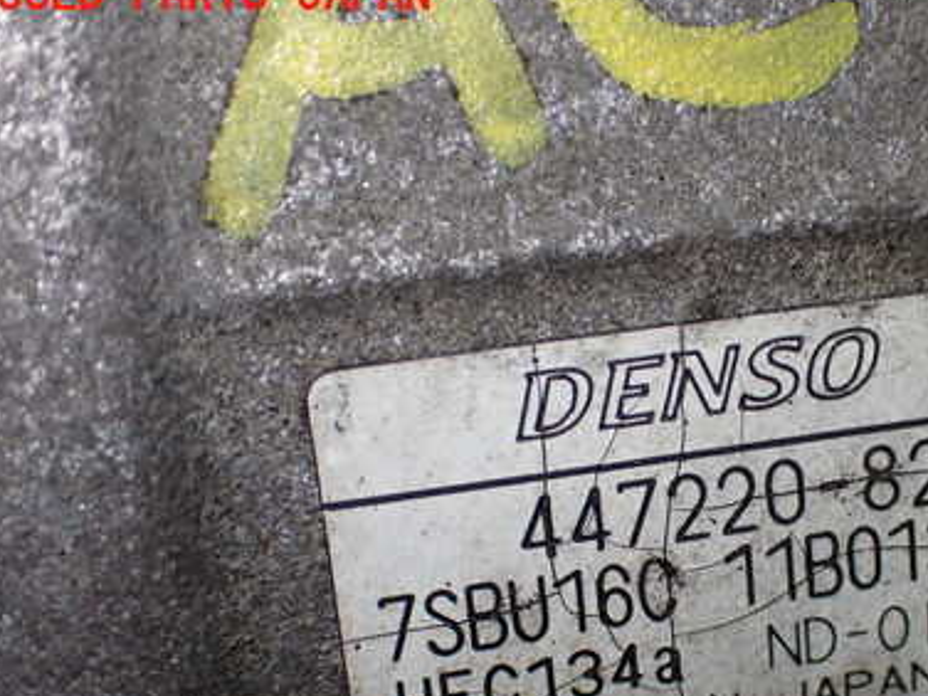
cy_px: 518
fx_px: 2011
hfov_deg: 25.6
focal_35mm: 75
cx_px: 723
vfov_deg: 19.5
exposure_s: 1/200
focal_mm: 8.4
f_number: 3.1
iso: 320
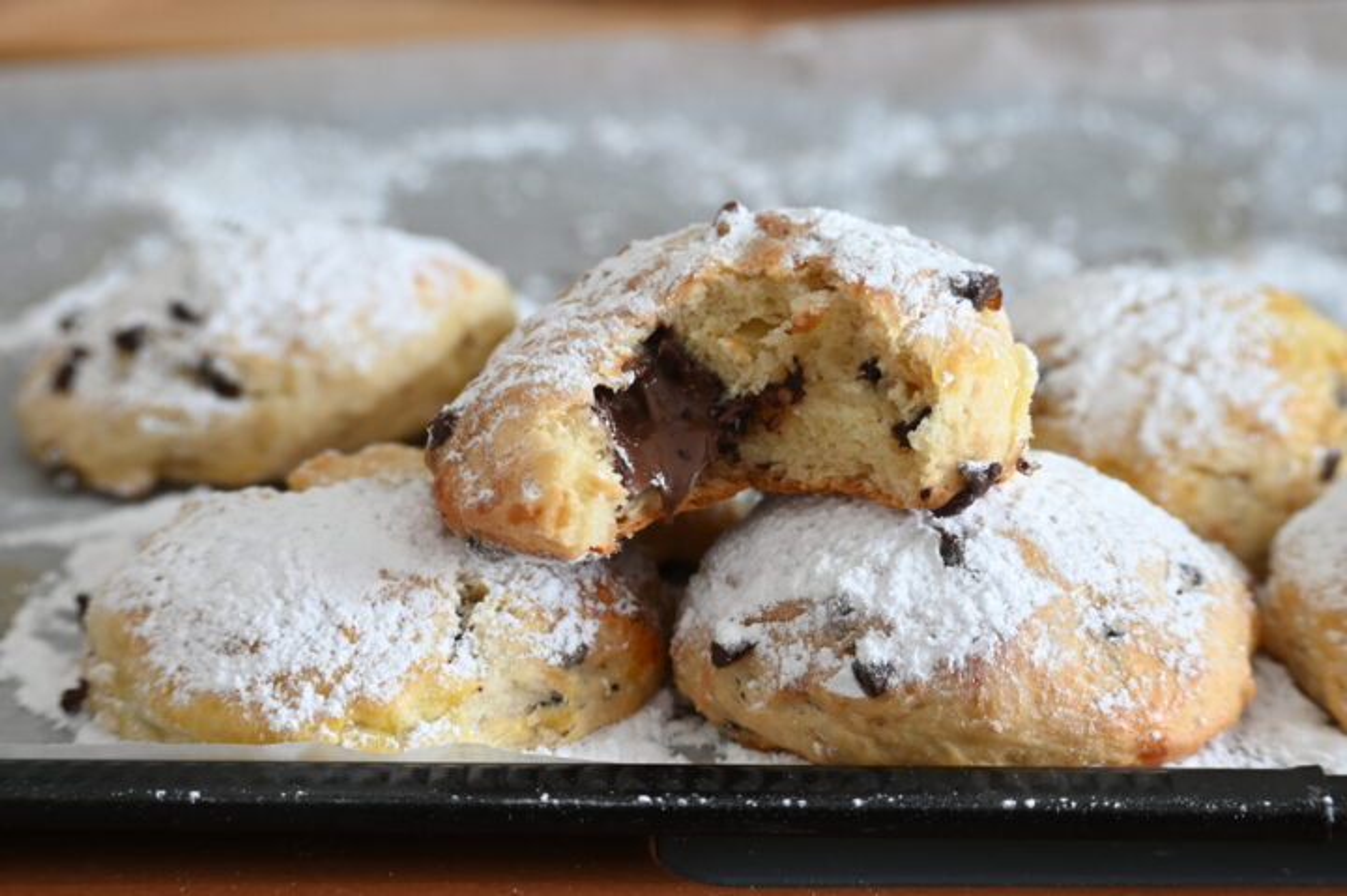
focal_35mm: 99
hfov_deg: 20.6
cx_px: 674
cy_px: 448
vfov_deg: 13.8
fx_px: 3702
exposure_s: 1/2
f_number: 5.6
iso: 200
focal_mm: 66
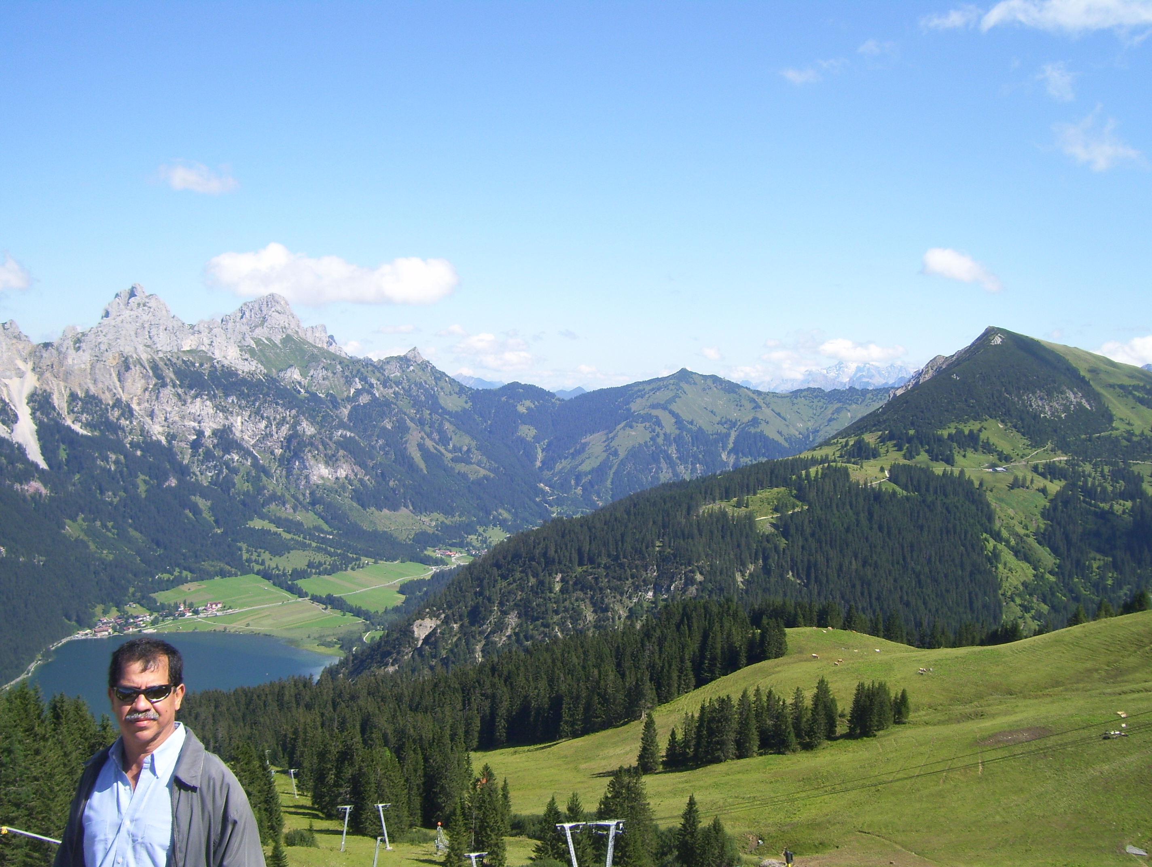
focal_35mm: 36
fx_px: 1200
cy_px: 434
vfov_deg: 39.7
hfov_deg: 51.3
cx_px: 576
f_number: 4.8
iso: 80
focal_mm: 6
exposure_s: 1/400
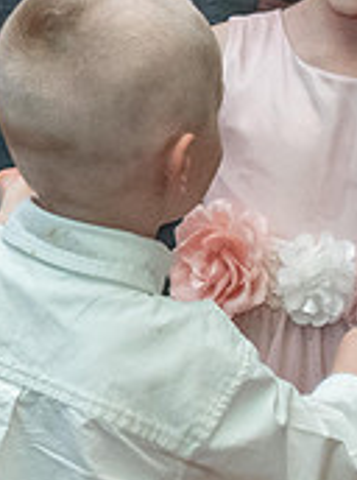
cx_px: -137
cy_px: 302
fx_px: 4049
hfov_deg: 5.0
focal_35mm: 293
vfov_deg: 6.8
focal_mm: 48
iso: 4000
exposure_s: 1/60
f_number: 5.3
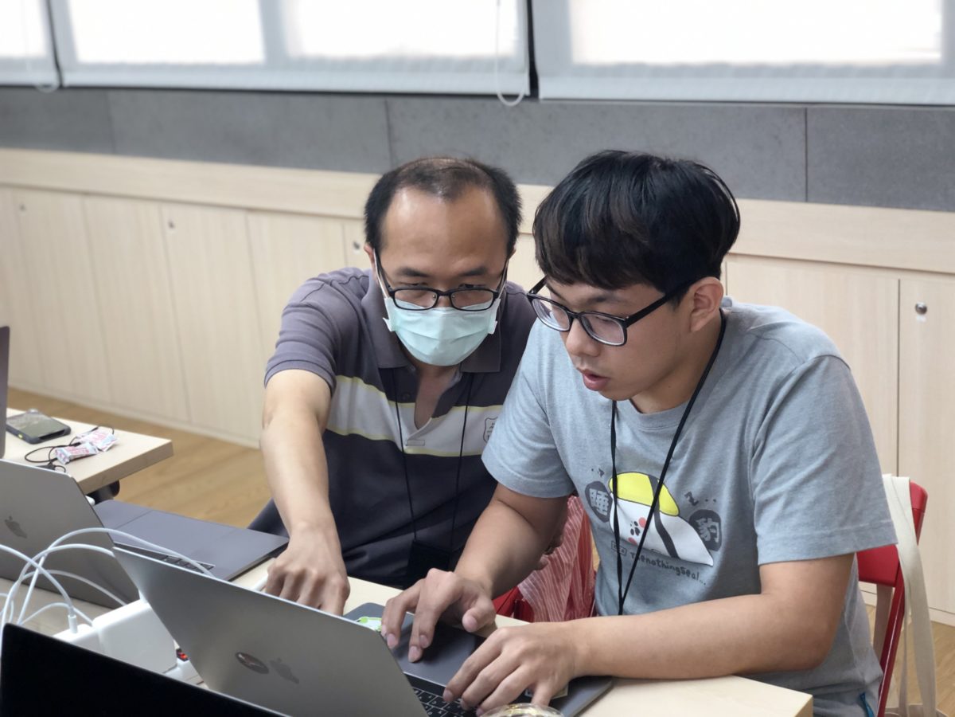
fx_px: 1435
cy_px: 358
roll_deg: +4.6
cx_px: 478
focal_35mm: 52
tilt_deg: -15.5
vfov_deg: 28.0
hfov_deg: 36.8
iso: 100
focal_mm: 6
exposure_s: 1/40
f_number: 2.4
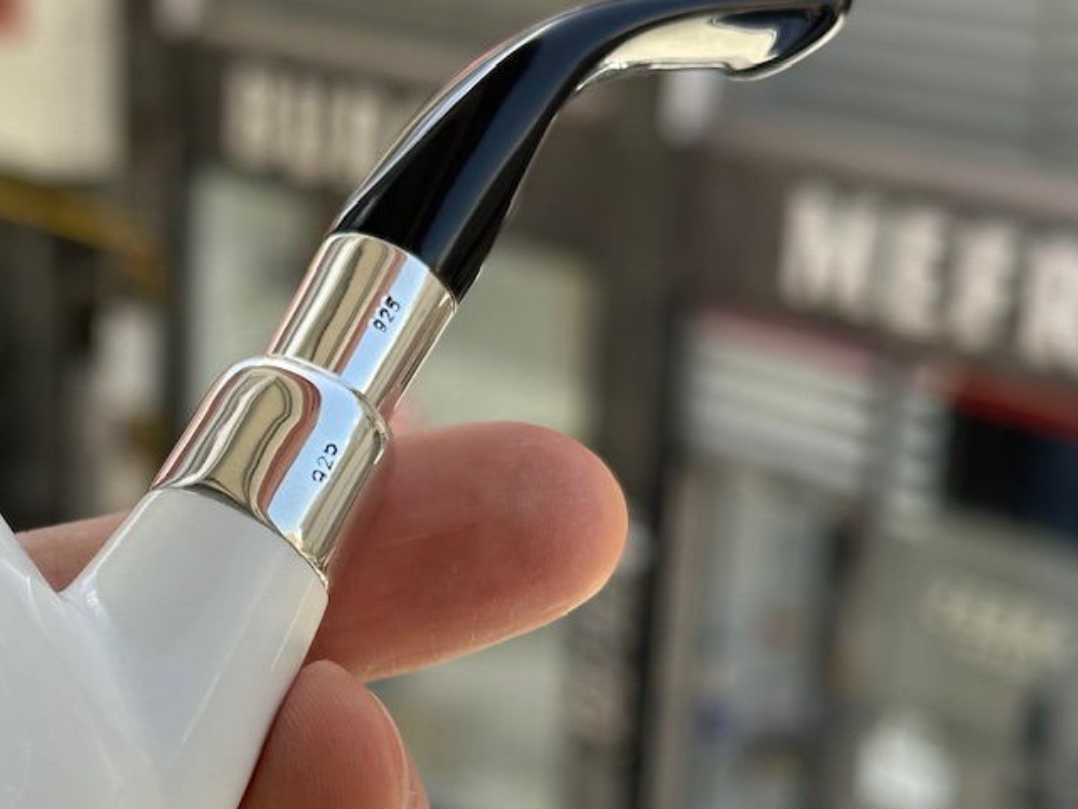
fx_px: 2990
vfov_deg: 15.3
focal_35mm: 96
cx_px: 61
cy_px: 607
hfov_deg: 20.0
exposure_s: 1/962
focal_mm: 6.86
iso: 64
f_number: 1.78
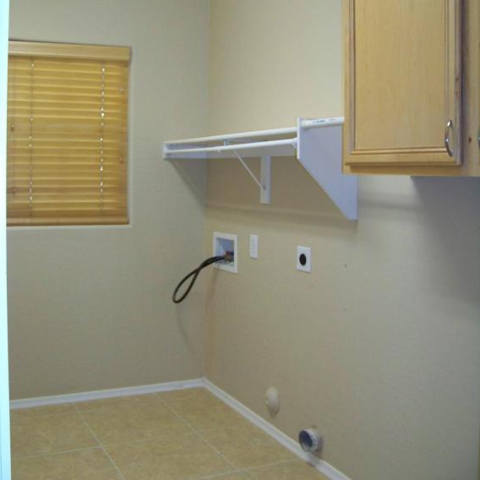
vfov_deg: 39.0
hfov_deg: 39.2
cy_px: 196
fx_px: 675
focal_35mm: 43
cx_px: 237
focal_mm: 5.85
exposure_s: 1/30
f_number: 2.8
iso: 200
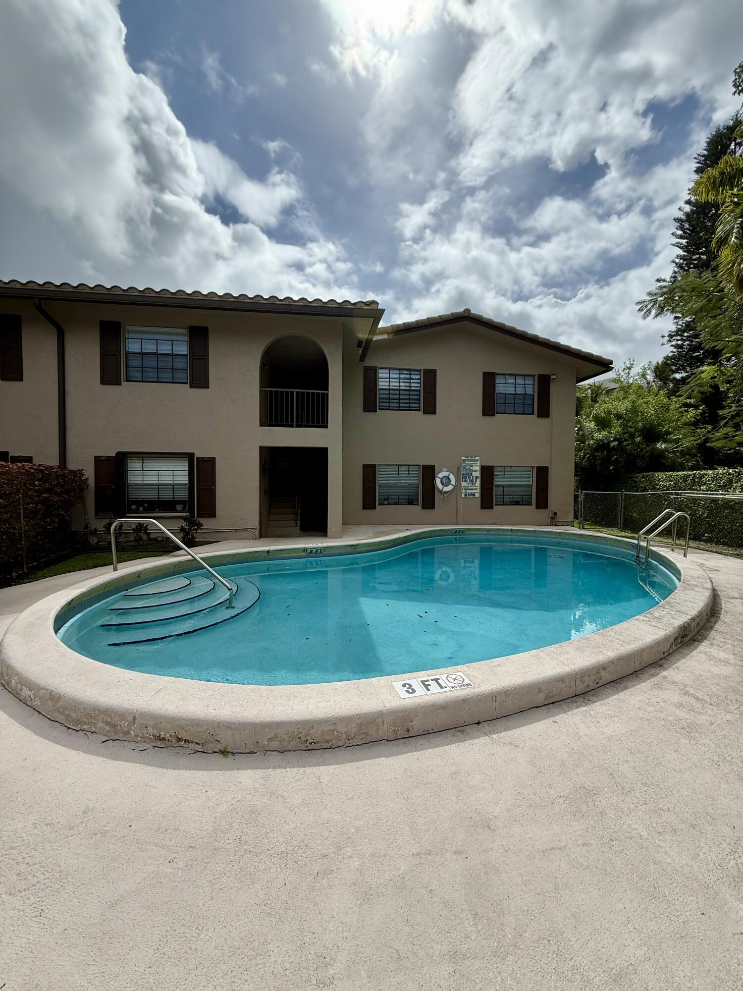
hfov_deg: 85.7
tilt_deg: -1.3
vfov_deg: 102.1
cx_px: 372
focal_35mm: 14
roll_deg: -1.7
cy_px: 496
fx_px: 401
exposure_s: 1/2841
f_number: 2.2
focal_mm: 2.22
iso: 64
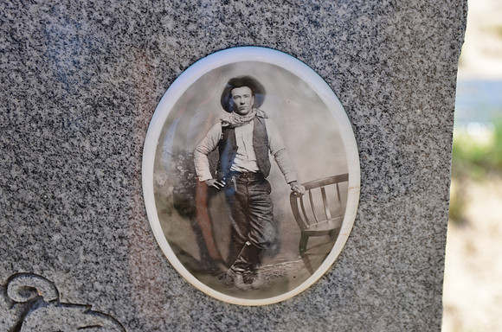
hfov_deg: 24.7
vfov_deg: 16.5
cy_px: 166
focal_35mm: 82
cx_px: 251
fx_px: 1148
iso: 200
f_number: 8
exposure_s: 1/250
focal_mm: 55
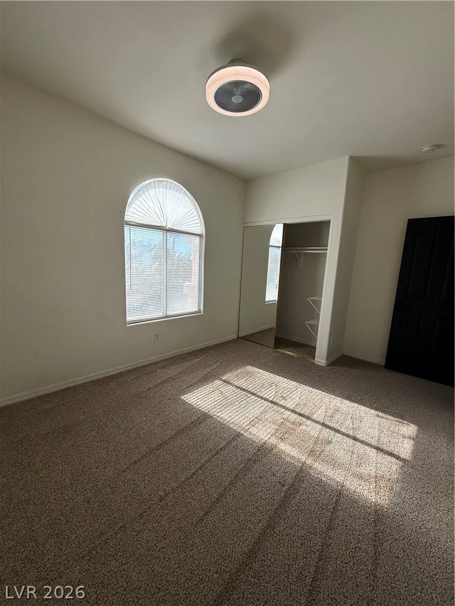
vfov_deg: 102.1
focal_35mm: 14
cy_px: 303
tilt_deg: -9.2
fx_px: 245
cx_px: 228
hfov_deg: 85.7
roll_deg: -3.3
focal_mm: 2.22
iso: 80
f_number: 2.2
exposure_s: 1/403
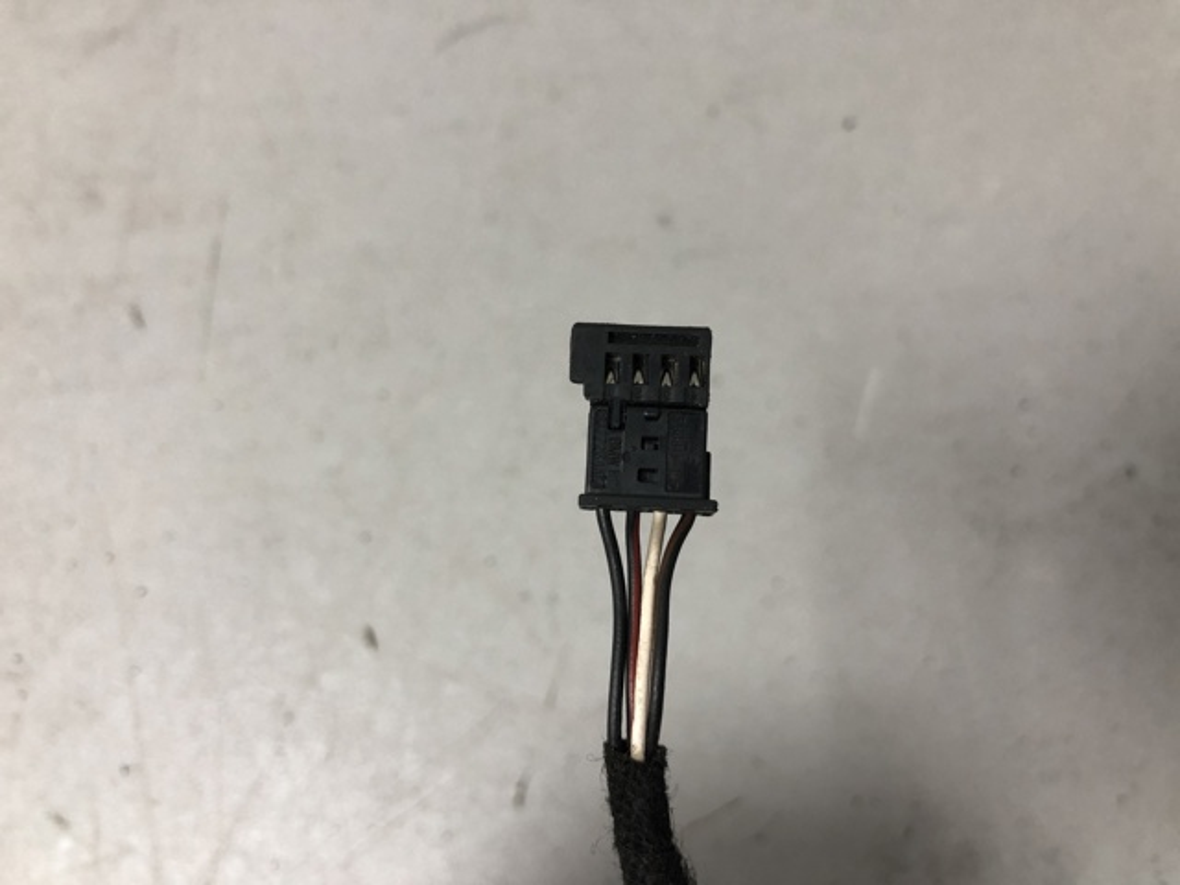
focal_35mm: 28
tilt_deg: -75.5
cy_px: 442
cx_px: 590
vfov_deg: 49.7
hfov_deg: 63.4
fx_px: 954
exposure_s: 1/33
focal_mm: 4
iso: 40
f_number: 1.8
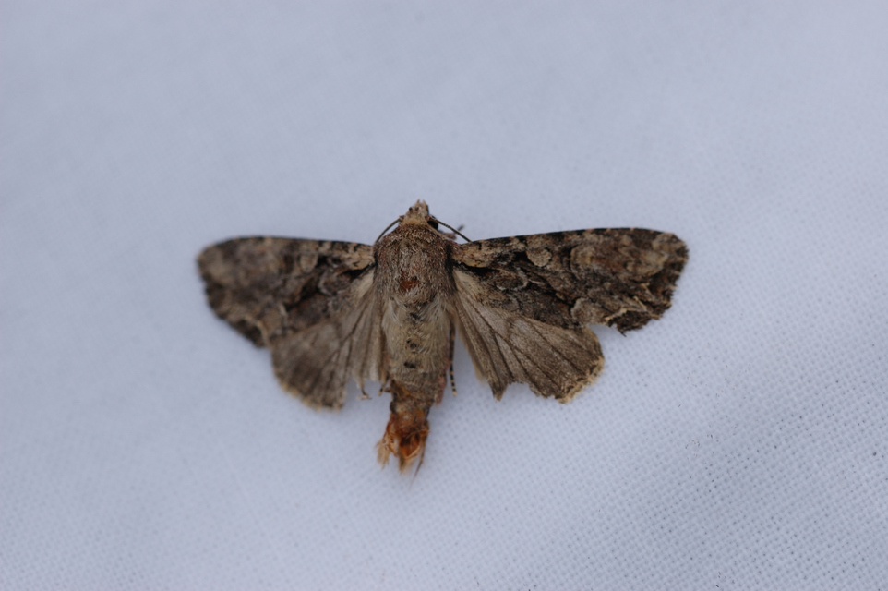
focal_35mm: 158
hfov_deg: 13.0
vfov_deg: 8.7
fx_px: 3882
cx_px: 444
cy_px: 296
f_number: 9
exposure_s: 1/250
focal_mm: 105
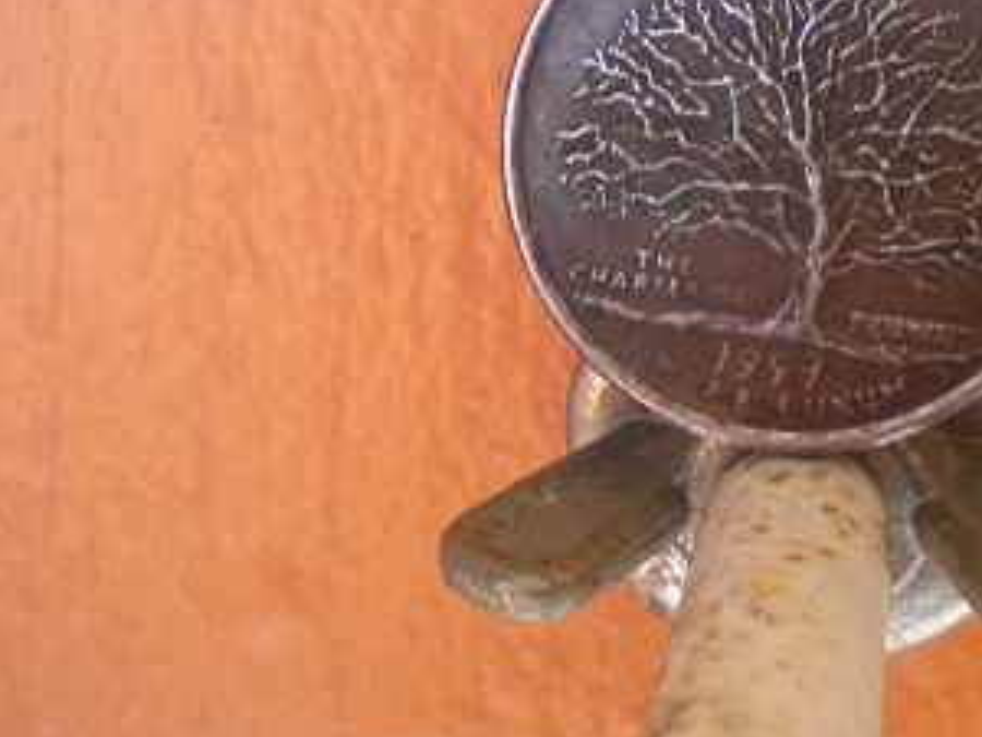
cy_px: 197
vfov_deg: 17.9
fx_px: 2326
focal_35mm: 82
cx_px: 867
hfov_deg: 23.3
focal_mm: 7.4
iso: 84
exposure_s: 1/56
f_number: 3.5
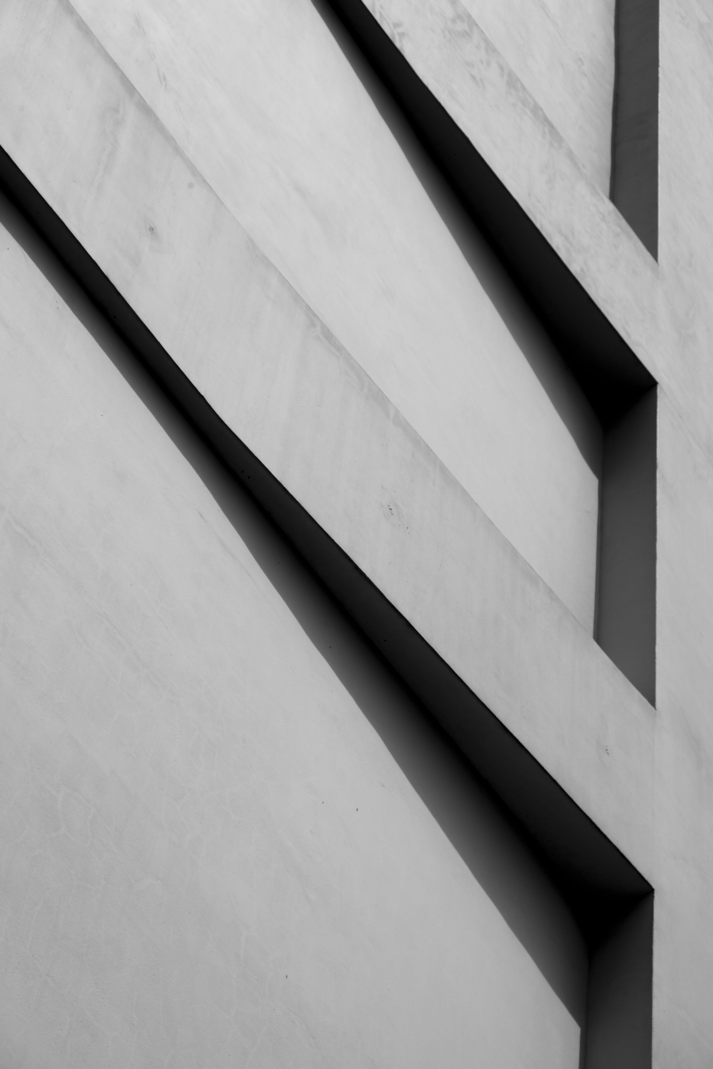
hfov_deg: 17.9
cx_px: 356
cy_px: 534
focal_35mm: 76
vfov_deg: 26.7
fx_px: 2258
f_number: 8
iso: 200
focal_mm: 50.5
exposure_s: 1/1000
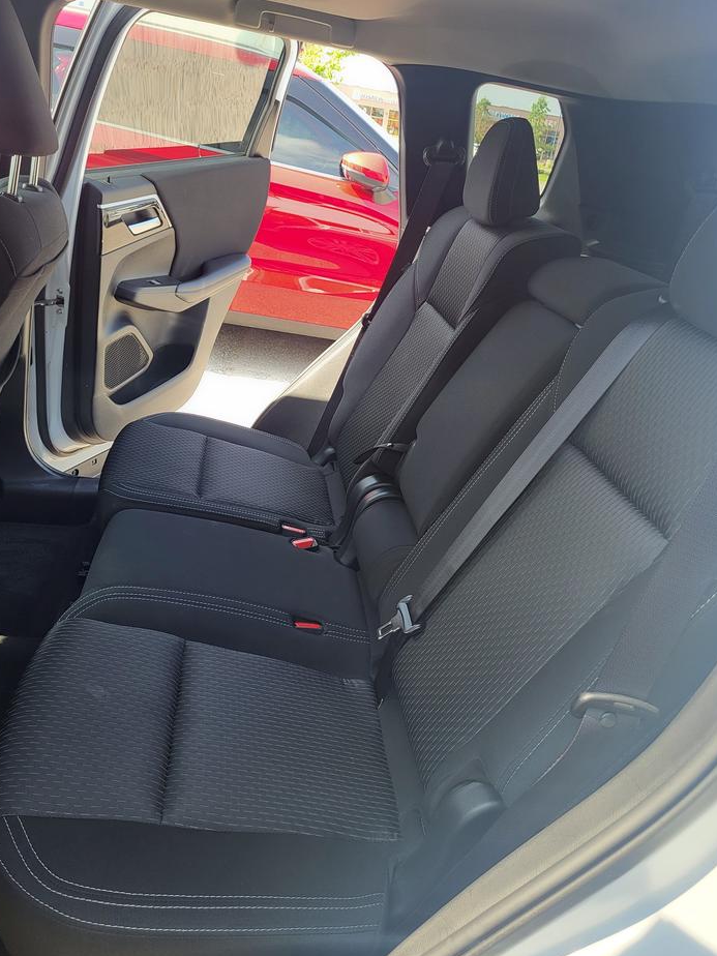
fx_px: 746
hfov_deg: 51.4
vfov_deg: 65.3
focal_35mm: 27
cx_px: 357
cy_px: 496
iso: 40
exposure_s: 1/168
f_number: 1.8
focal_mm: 5.4
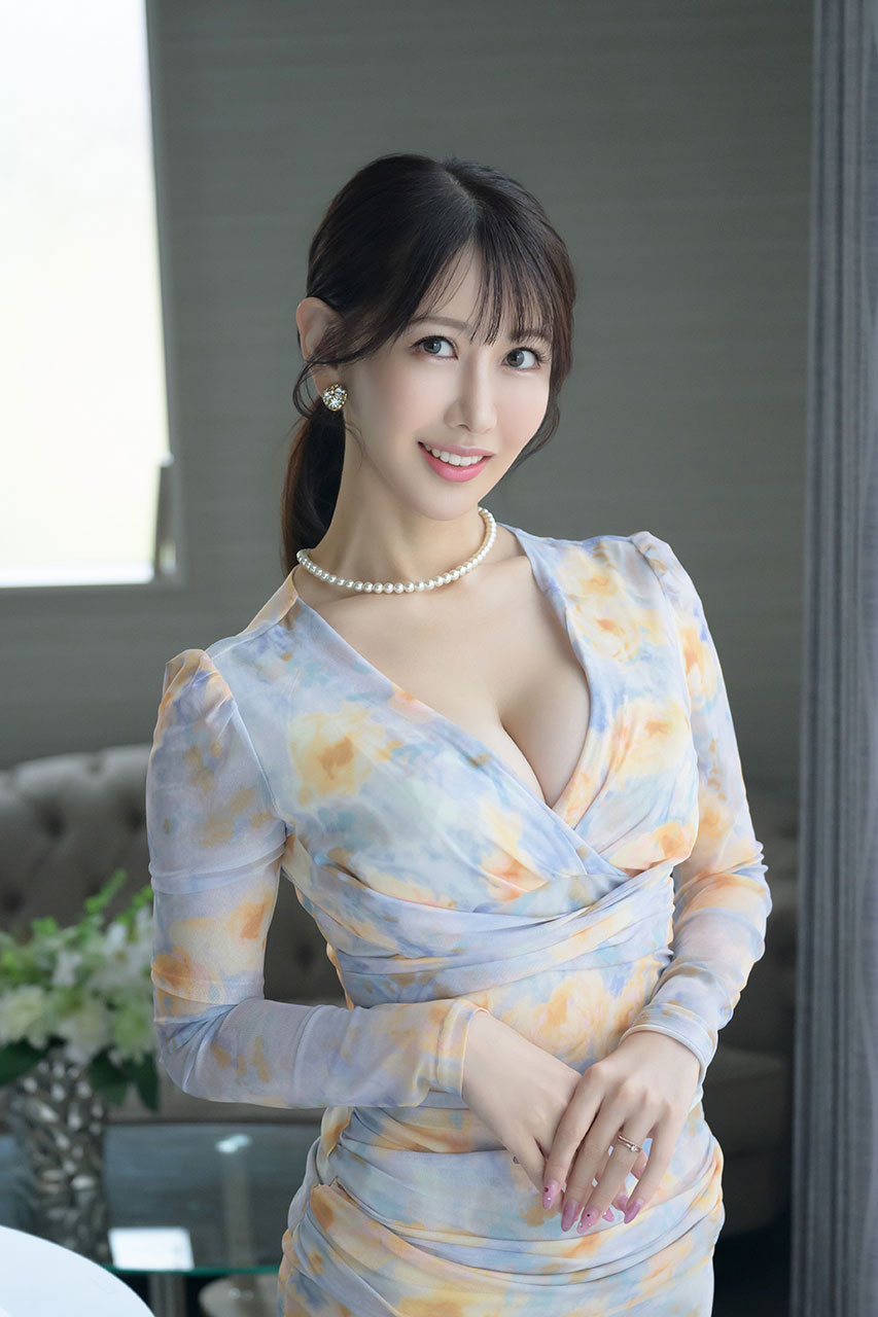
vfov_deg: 27.0
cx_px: 439
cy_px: 658
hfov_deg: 18.2
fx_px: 2744
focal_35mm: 75
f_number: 2.8
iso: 2000
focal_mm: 50
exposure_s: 1/200
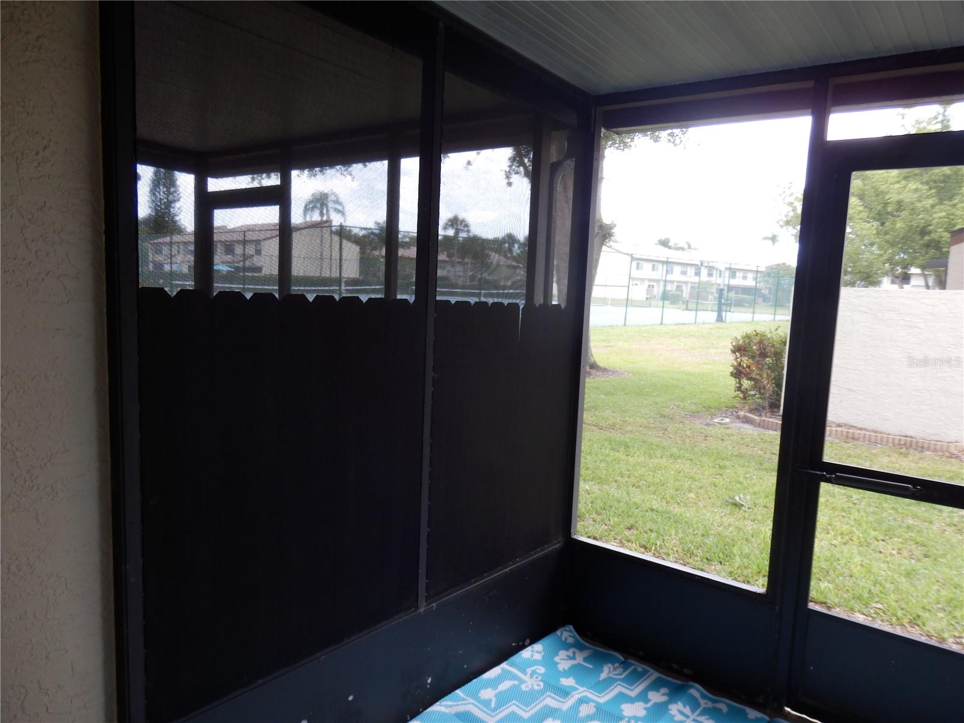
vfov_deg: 54.9
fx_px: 696
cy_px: 362
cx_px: 482
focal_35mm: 25
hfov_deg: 69.4
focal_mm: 4.5
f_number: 3
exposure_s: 1/60
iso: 80
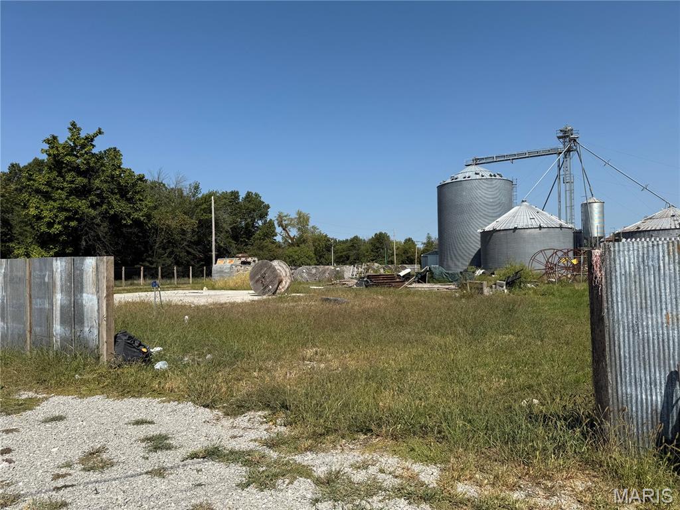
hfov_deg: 71.6
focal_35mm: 24
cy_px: 255
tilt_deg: +0.7
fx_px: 471
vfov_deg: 56.8
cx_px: 340
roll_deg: +0.9
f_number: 1.78
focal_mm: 6.76
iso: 80
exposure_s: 1/6711
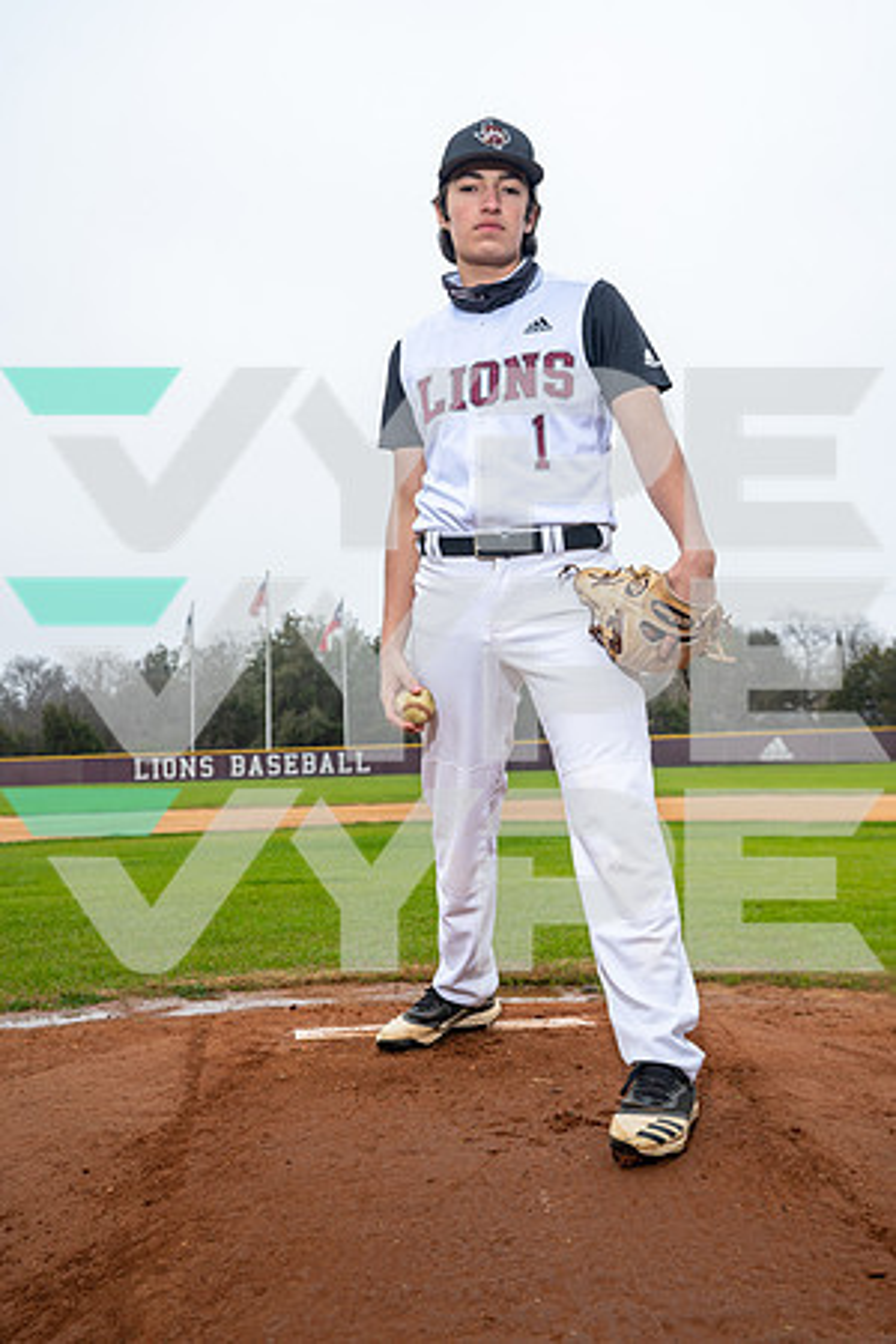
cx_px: 448
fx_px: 1605
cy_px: 672
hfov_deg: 31.2
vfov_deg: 45.4
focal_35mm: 43
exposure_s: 1/125
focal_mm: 43
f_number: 6.3
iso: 100
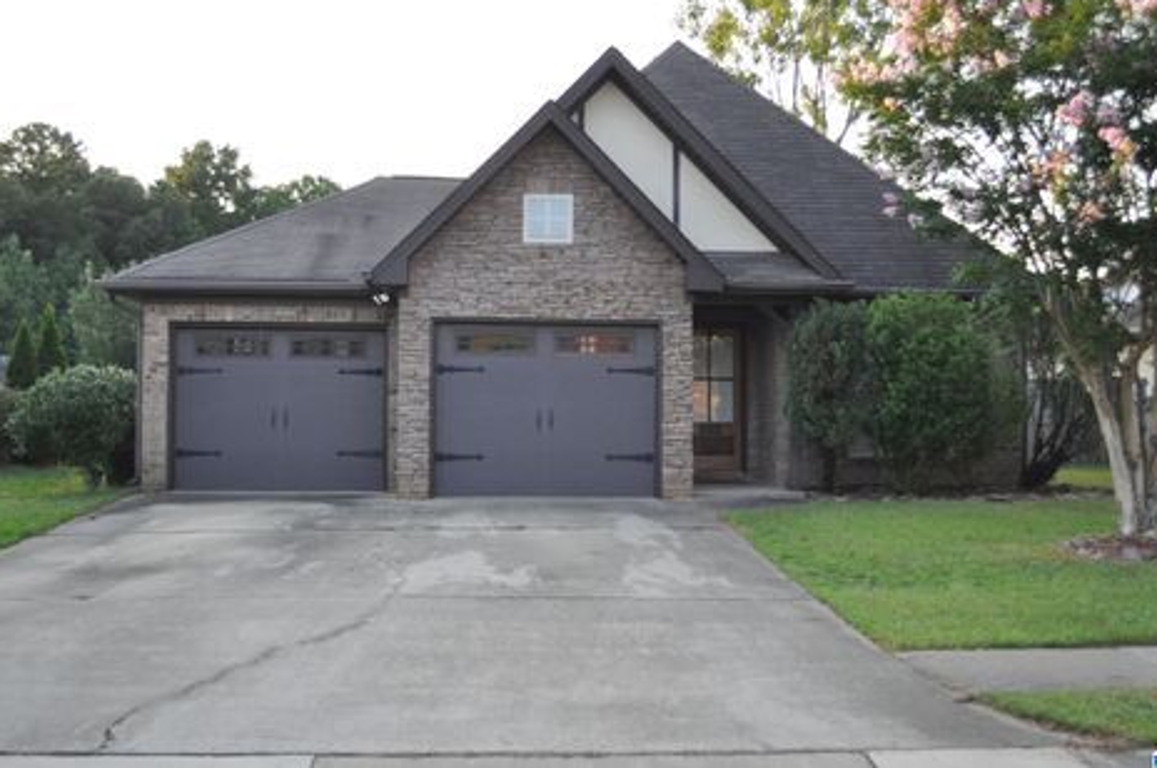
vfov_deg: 31.8
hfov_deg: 46.5
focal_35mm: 42
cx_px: 578
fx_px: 1348
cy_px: 357
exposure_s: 1/640
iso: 800
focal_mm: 26
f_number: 4.2
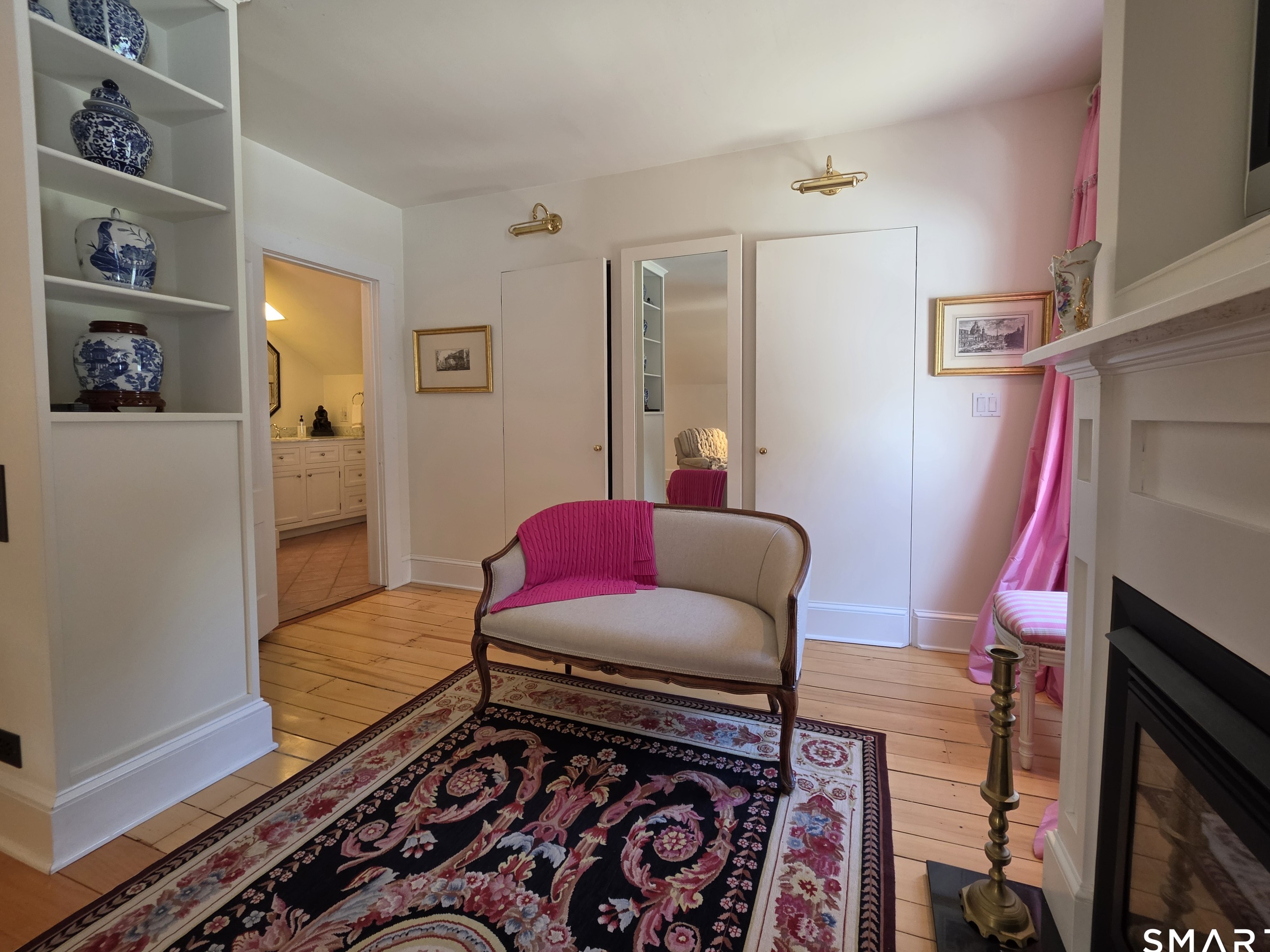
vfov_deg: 85.6
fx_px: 514
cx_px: 663
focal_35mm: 14
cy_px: 452
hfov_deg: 102.0
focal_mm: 2.2
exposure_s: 1/60
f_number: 1.9
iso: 160
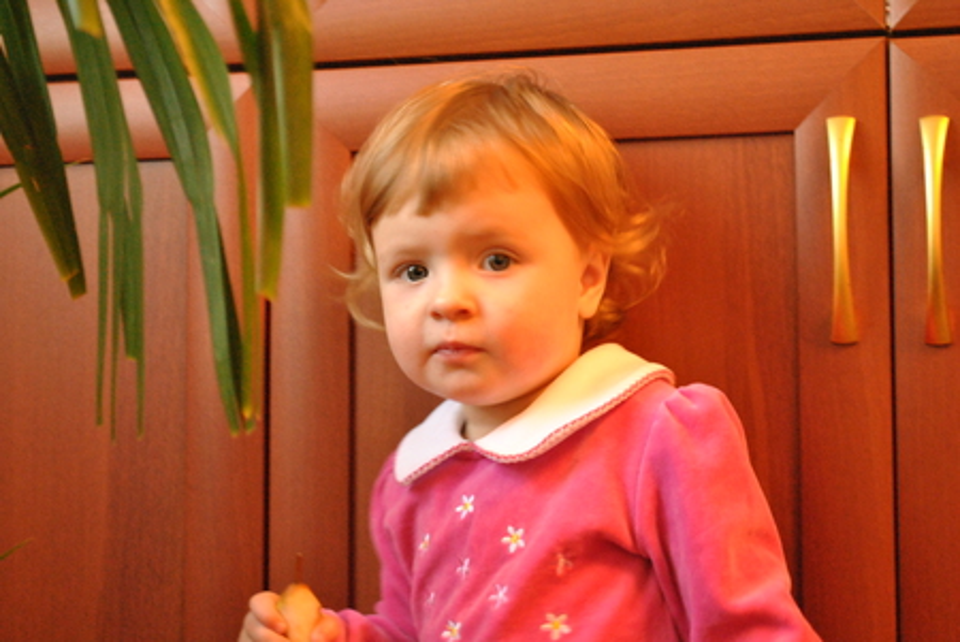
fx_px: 2002
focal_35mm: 75
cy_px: 321
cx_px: 480
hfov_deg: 27.0
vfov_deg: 18.2
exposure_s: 1/15
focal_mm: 50
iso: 1600
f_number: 5.6
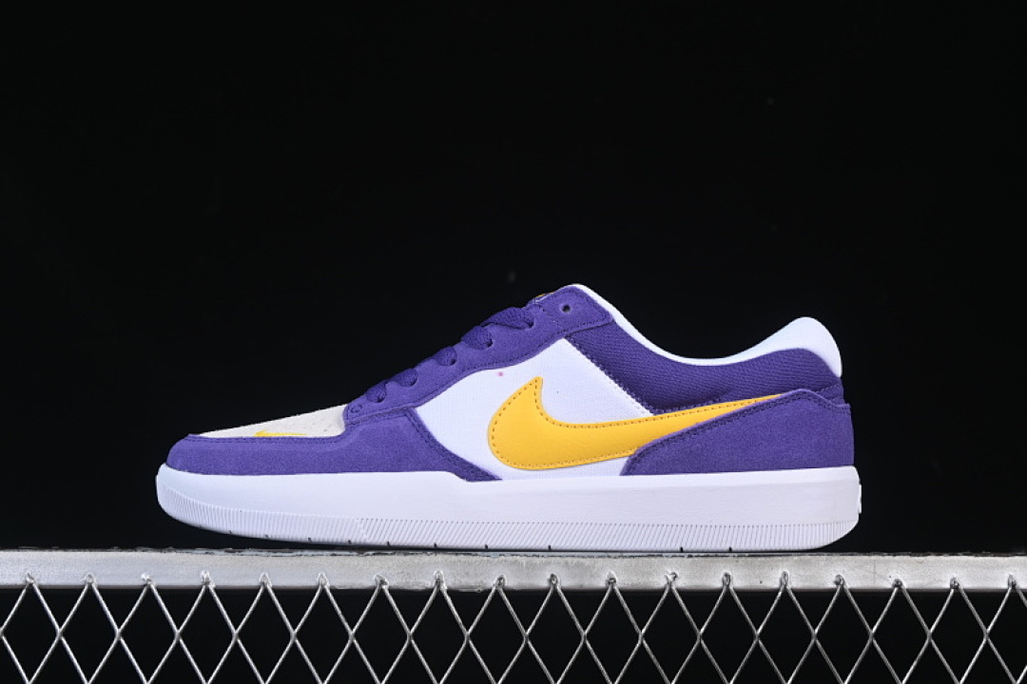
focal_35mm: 75
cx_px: 514
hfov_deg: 27.0
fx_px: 2139
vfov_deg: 18.2
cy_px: 342
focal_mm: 50
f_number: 8
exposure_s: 1/80
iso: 160
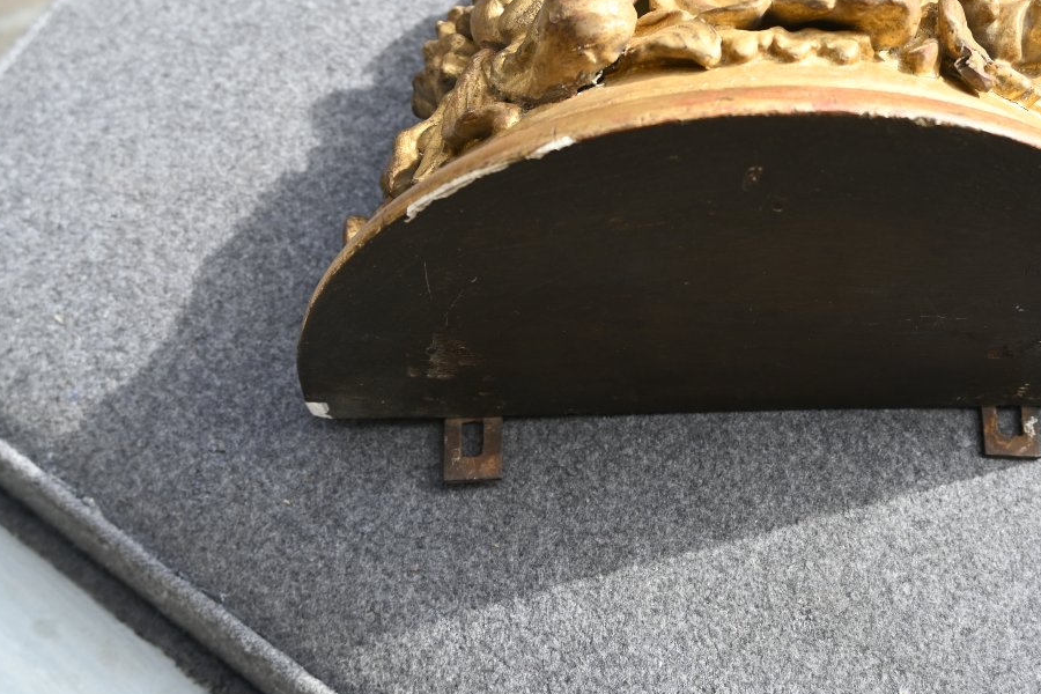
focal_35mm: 52
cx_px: 679
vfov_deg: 26.0
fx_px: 1504
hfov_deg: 37.8
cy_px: 285
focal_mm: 26
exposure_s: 1/250
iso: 200
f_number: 5
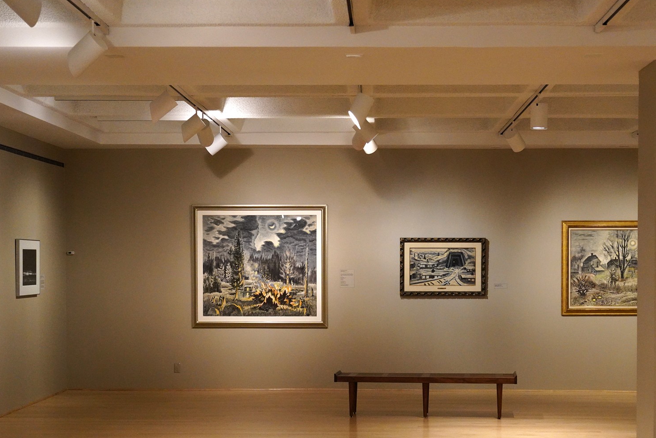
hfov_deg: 30.9
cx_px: 378
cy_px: 291
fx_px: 1184
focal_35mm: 65
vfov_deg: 20.9
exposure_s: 1/100
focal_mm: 48
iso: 6400
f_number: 5.6
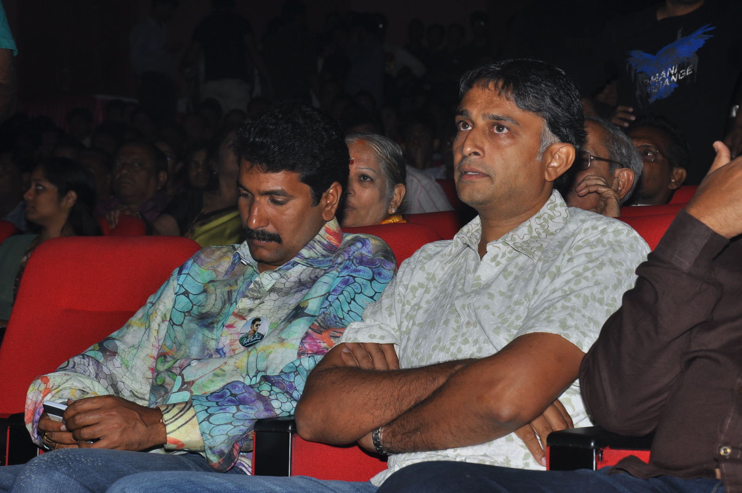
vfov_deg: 13.0
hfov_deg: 19.5
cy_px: 246
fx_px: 2162
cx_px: 371
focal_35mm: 105
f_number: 11
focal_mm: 70
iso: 200
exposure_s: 1/200
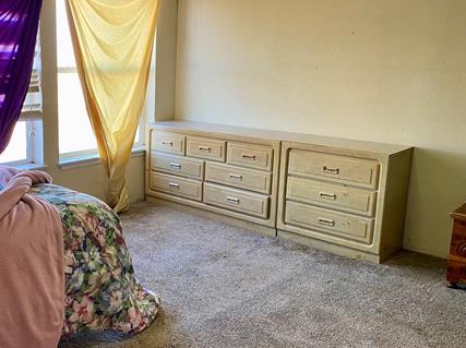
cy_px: 158
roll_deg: -0.6
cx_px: 122
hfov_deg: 46.4
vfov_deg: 36.7
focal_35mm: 39
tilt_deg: -10.8
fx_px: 524
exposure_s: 1/60
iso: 80
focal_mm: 4.25
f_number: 1.8
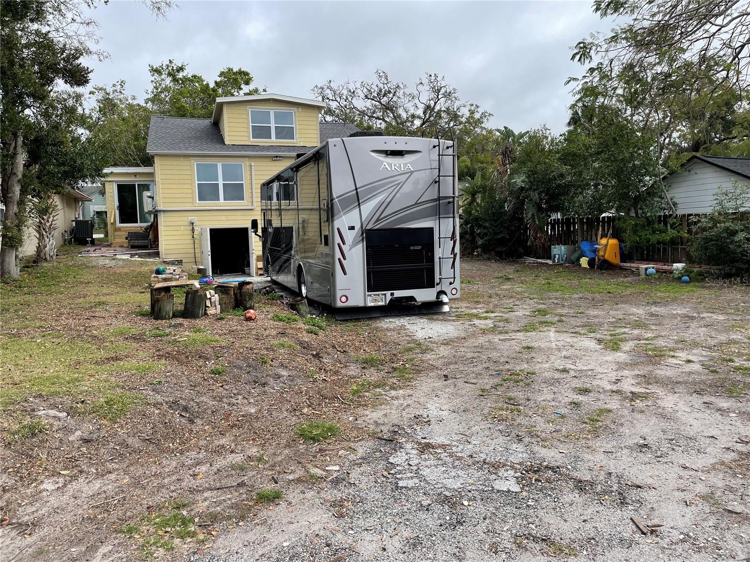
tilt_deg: -3.9
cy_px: 281
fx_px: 563
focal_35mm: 26
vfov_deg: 53.1
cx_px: 375
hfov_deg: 67.3
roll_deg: +2.5
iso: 32
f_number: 1.6
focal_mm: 4.2
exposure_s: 1/3125
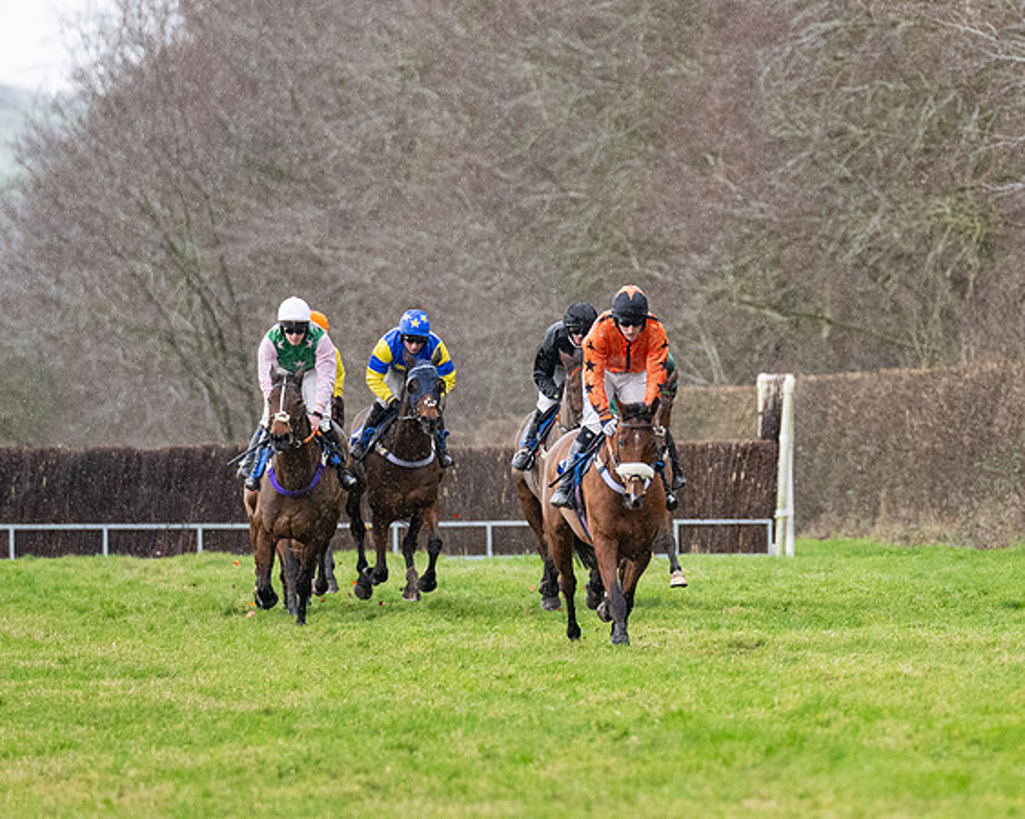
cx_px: 732
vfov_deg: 3.1
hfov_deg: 3.9
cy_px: 337
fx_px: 15220
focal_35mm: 502
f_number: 2.8
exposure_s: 1/1000
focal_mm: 200
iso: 1600
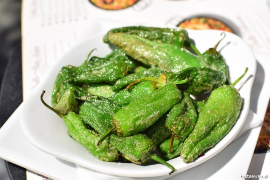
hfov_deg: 37.8
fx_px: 394
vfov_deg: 25.8
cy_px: 90
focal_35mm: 52
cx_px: 135
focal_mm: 35
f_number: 5.6
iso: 100
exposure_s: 1/800
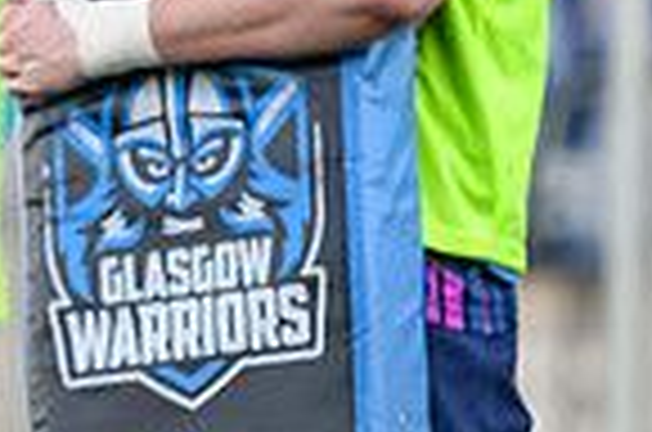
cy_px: -133
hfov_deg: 1.3
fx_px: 29005
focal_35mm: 1605
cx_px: -607
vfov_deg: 0.9
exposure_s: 1/1250
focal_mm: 400
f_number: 3.2
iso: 1250
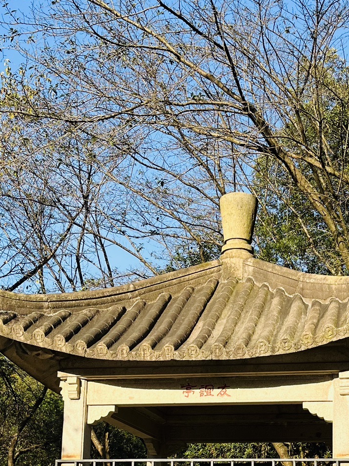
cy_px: 437
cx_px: 242
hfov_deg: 26.4
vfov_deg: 32.8
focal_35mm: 55
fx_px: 739
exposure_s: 1/1389
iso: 50
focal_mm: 5.1
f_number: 1.6
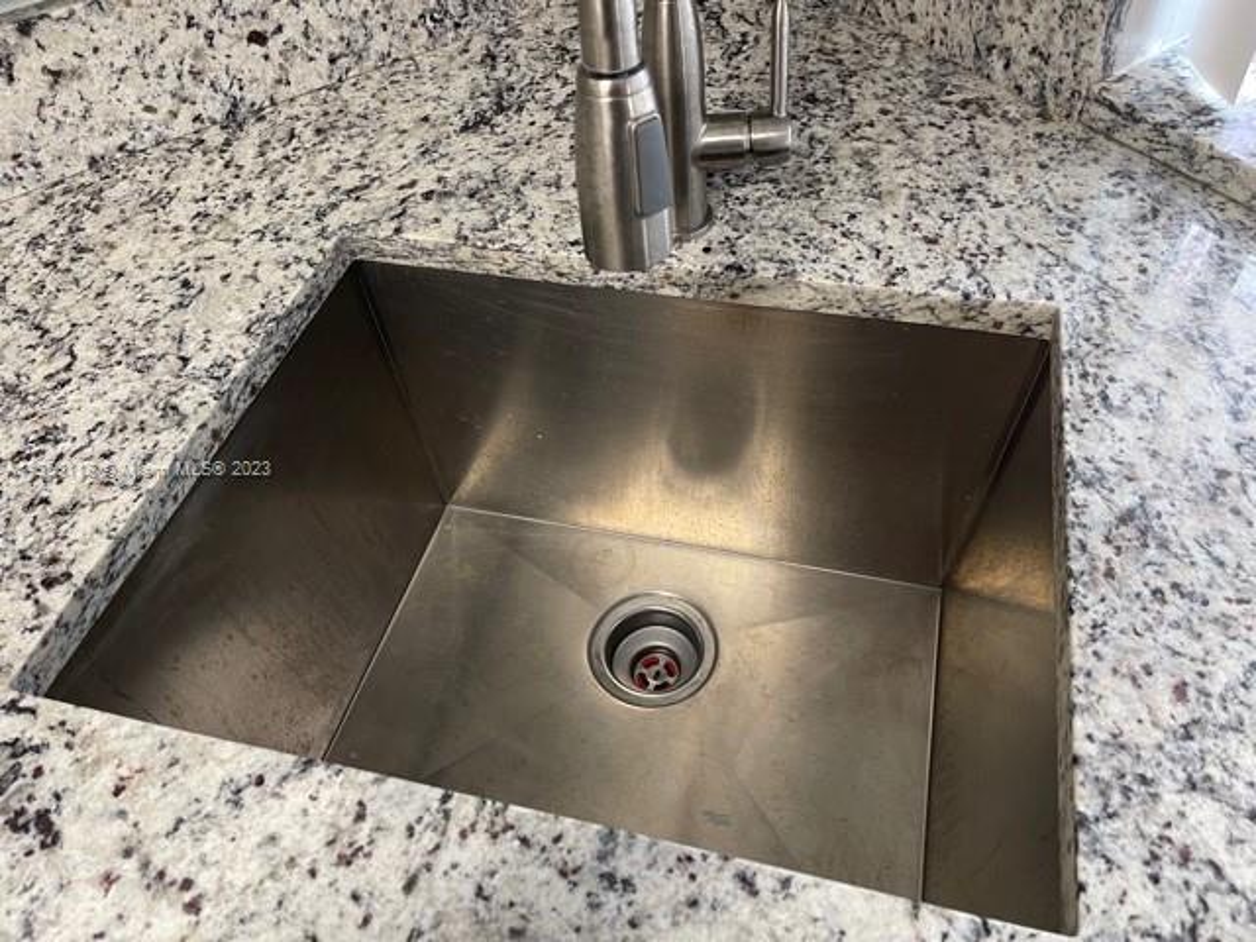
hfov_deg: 67.3
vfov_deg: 53.1
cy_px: 471
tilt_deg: -50.3
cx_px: 628
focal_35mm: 26
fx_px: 943
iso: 100
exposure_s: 1/60
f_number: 1.6
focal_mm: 5.1
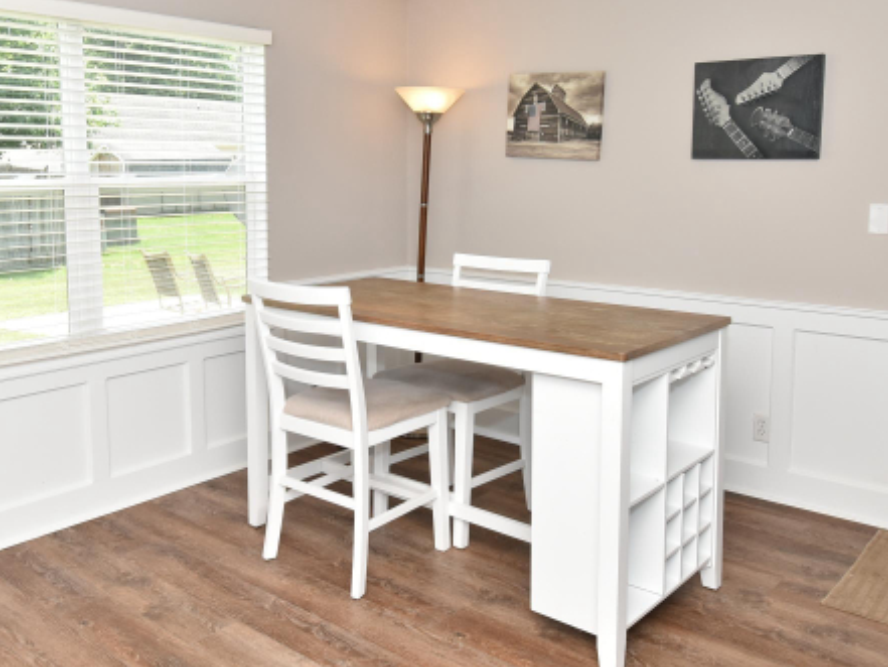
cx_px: 389
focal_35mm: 32
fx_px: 816
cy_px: 260
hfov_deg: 56.9
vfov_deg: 44.1
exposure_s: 1/100
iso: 400
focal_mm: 13
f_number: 7.1
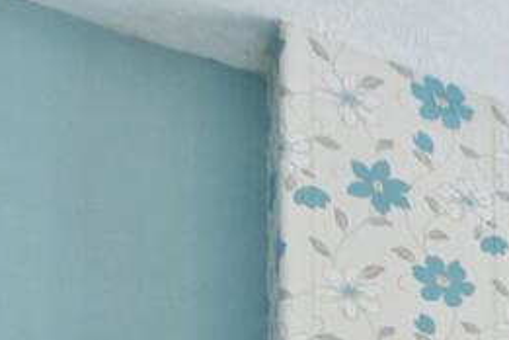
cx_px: 915
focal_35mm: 55
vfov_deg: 19.4
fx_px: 778
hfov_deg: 22.1
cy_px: 586
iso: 500
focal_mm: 14
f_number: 5.6
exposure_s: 1/25
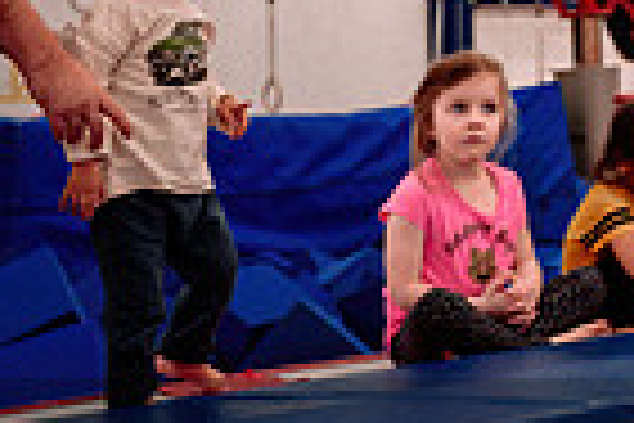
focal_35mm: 108
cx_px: 907
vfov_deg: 12.2
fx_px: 1902
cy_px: -168
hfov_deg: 17.3
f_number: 2.8
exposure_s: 1/400
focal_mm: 24
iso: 1600
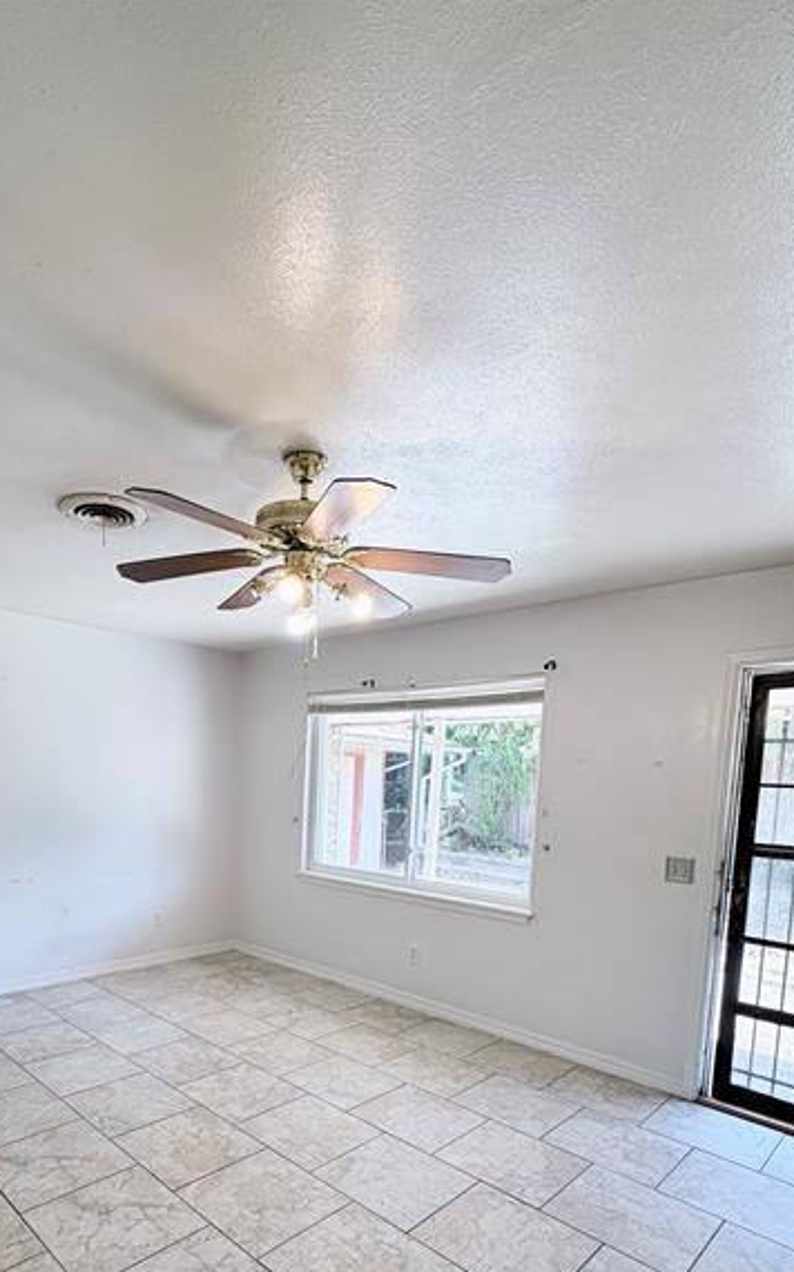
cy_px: 850
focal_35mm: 20
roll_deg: -3.1
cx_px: 292
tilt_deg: -5.8
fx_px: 693
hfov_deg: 58.8
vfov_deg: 82.1
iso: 80
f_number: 2.2
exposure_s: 1/120
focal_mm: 2.22
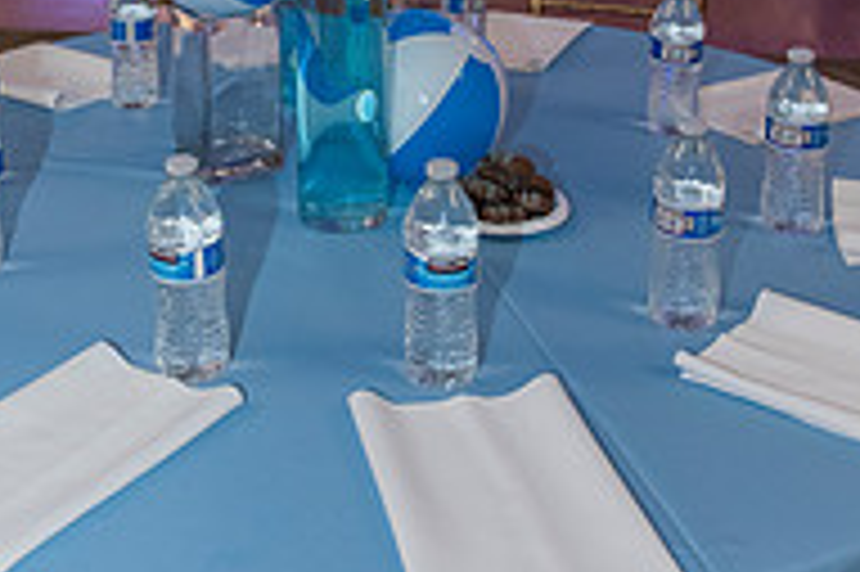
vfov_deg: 19.4
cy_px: -104
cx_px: 333
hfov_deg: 30.4
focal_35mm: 66
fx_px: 1575
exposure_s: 1/80
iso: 2500
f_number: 3.5
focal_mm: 28
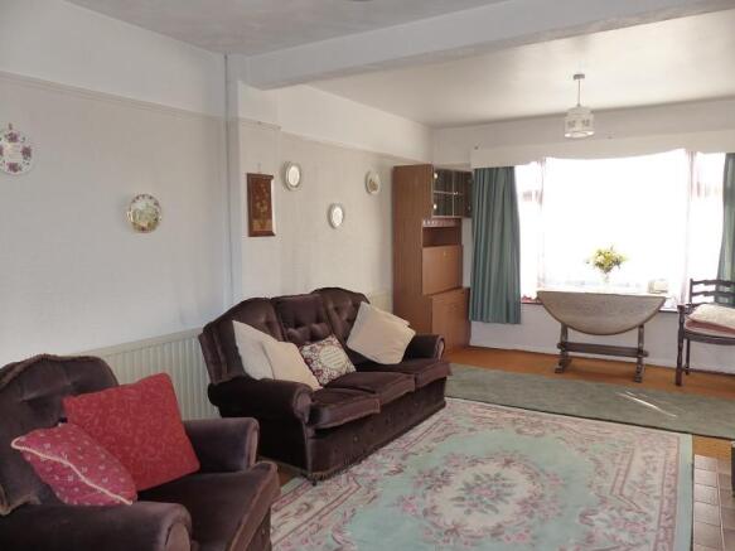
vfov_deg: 54.9
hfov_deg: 69.4
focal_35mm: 25
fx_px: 531
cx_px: 368
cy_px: 276
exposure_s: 1/100
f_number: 2.8
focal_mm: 4.5
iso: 100
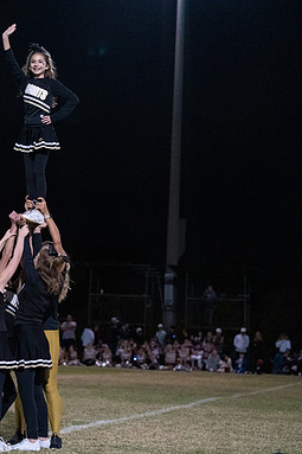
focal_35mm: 106
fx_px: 1335
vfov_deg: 19.3
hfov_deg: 12.8
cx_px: 12
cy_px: 227
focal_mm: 70
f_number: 2.8
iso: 10000
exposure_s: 1/800
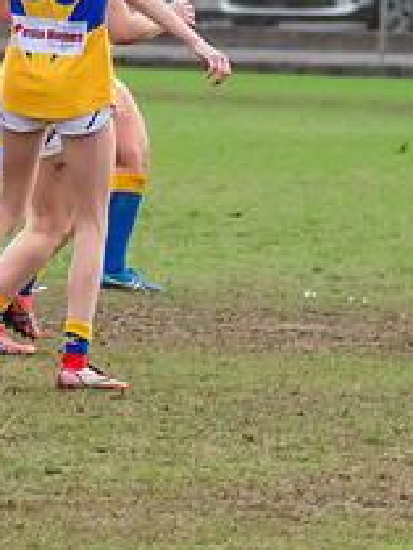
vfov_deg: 2.5
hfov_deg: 1.9
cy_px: -14
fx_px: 12411
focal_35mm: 781
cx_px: 513
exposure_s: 1/1250
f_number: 5
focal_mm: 160
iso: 1400
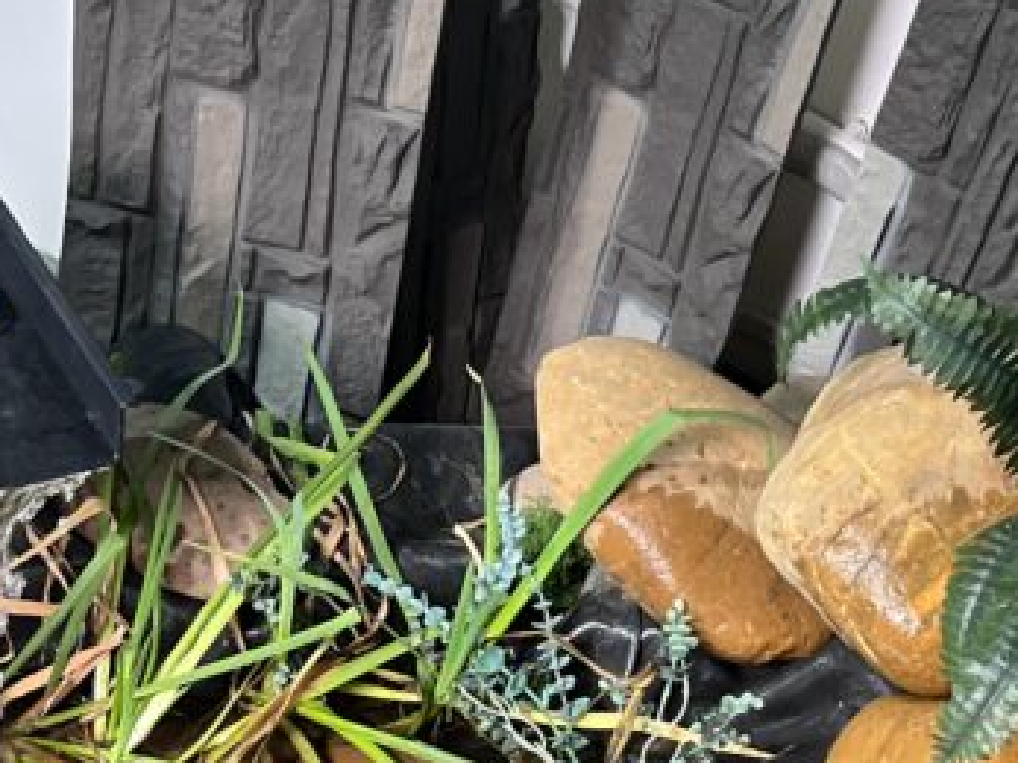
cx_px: 742
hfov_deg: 21.6
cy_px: 1098
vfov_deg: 15.3
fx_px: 2646
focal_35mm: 90
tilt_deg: -48.0
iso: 400
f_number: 1.5
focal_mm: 5.7
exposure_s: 1/50
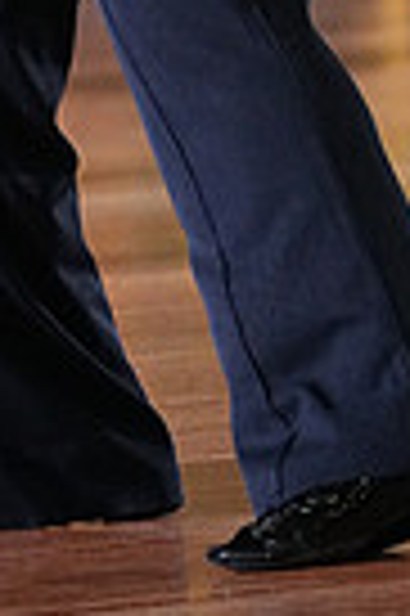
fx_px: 12262
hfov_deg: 1.9
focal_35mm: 716
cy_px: -553
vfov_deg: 2.9
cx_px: -295
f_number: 5
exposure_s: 1/400
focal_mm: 169
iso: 6400
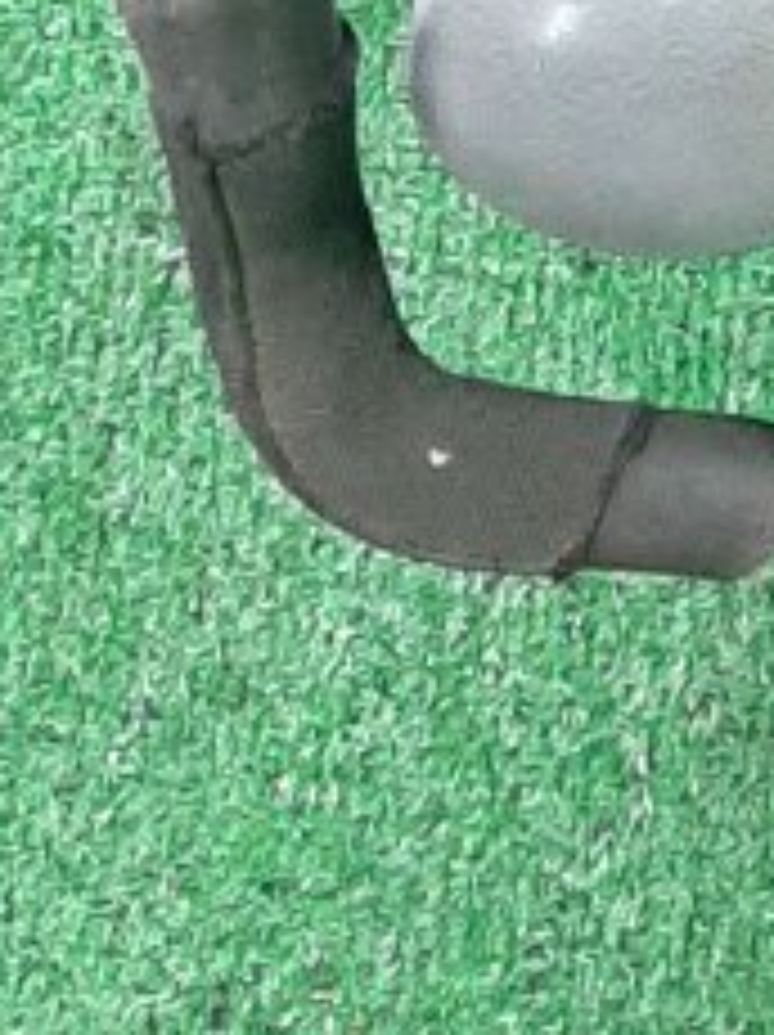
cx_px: 2034
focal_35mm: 163
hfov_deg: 8.2
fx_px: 4869
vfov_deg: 10.9
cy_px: -1120
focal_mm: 3.93
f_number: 1.7
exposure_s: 1/50
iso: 227
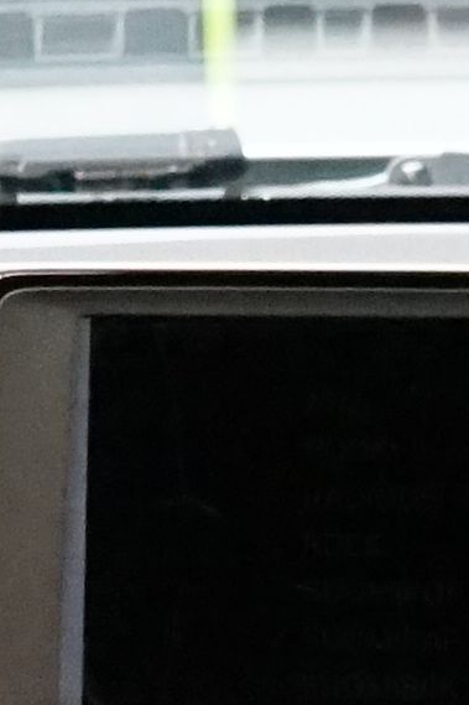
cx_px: 436
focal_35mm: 306
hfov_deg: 4.5
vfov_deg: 6.5
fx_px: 5983
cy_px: 1460
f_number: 5.6
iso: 6400
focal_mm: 29
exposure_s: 1/40
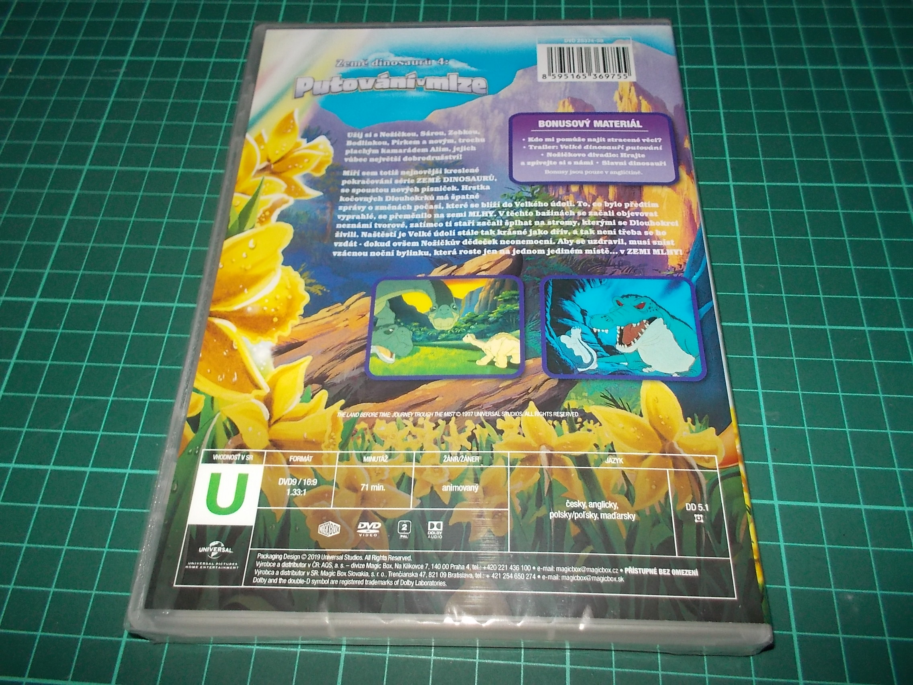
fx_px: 765
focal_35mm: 29
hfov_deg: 61.7
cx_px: 456
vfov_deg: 48.2
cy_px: 342
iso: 200
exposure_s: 1/30
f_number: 3.3
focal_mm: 4.1
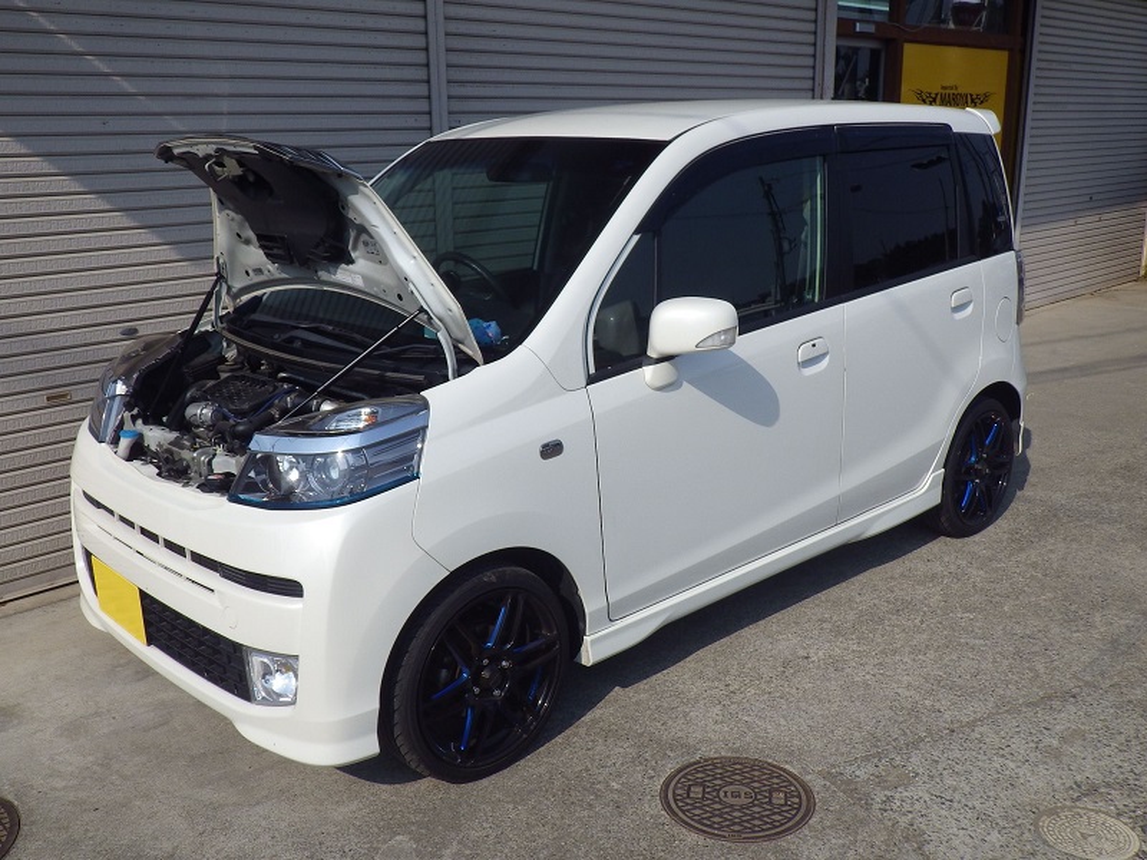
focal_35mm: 34
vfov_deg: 41.8
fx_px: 1127
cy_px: 430
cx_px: 574
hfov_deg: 54.0
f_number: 4.6
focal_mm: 6.1
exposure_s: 1/1000
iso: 125
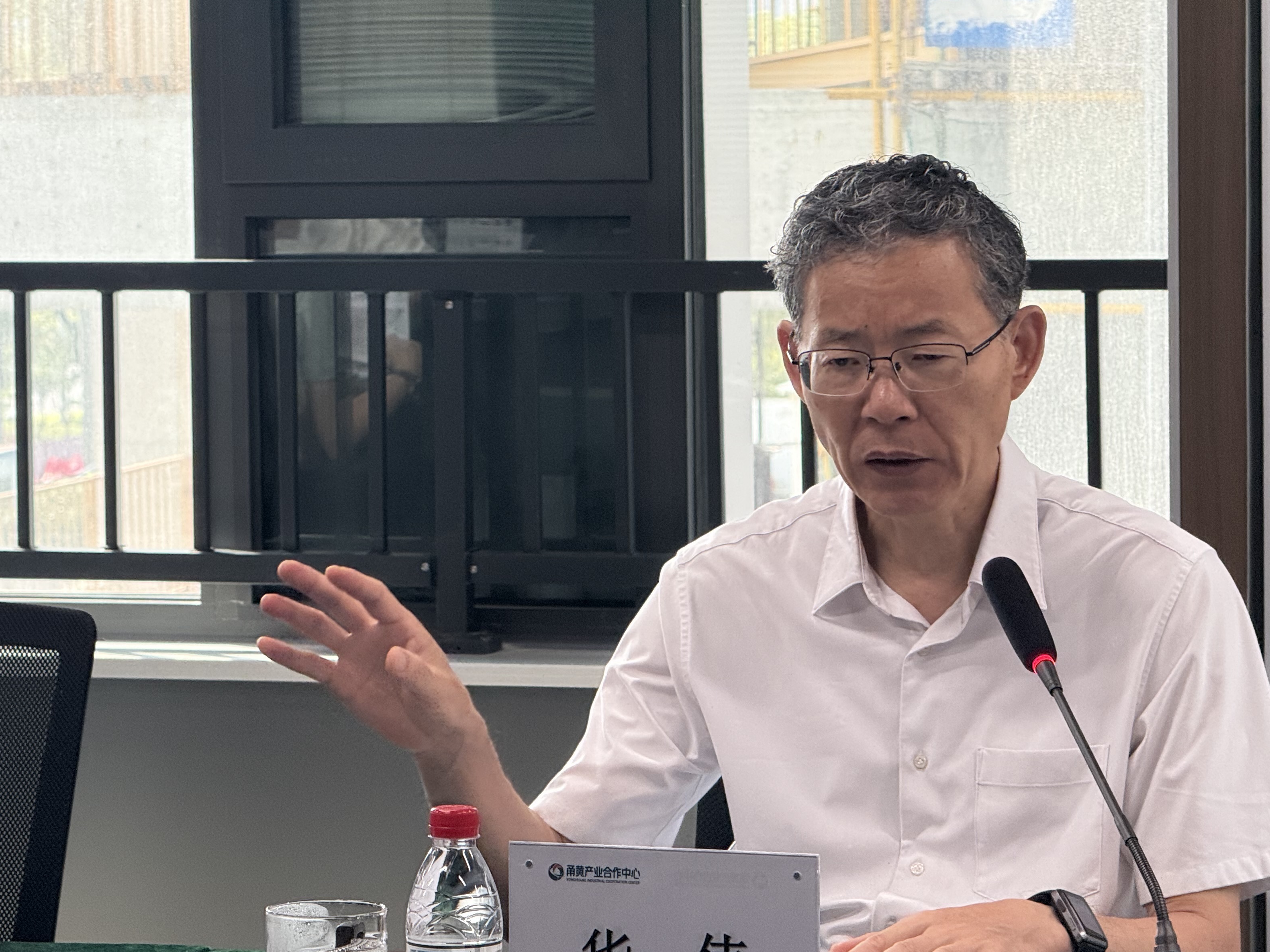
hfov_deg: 12.9
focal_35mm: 153
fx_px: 5614
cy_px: 488
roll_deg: +0.4
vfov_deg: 9.7
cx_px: 692
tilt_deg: -3.8
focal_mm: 15.66
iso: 125
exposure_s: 1/99
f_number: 2.8
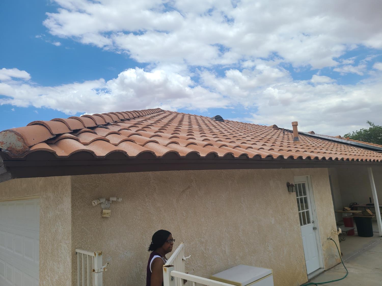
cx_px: 191
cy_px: 143
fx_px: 287
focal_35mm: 26
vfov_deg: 53.1
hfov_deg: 67.3
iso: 40
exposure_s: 1/2775
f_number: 1.8
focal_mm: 5.4
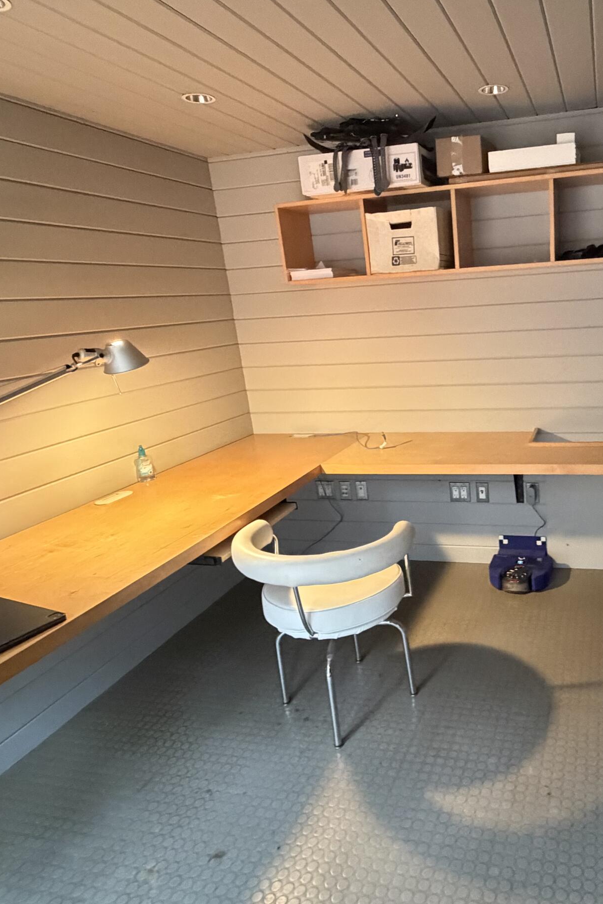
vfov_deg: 73.7
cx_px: 473
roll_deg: +3.9
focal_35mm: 24
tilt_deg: -15.9
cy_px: 469
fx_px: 603
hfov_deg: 50.3
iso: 1250
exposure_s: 1/60
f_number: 2.2
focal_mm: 2.22
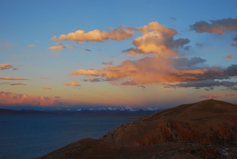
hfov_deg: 37.8
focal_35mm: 52
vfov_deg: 25.9
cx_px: 118
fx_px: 346
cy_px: 80
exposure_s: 1/80
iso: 100
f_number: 5
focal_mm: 35
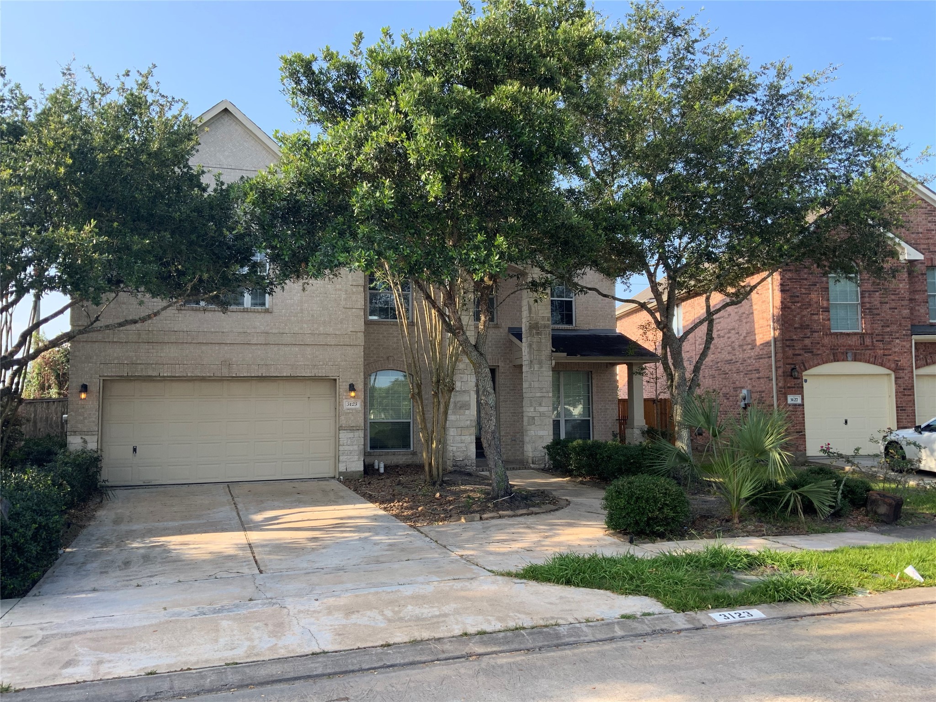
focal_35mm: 29
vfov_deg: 48.2
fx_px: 784
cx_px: 468
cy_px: 351
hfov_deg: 61.7
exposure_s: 1/469
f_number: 1.8
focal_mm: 3
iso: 16
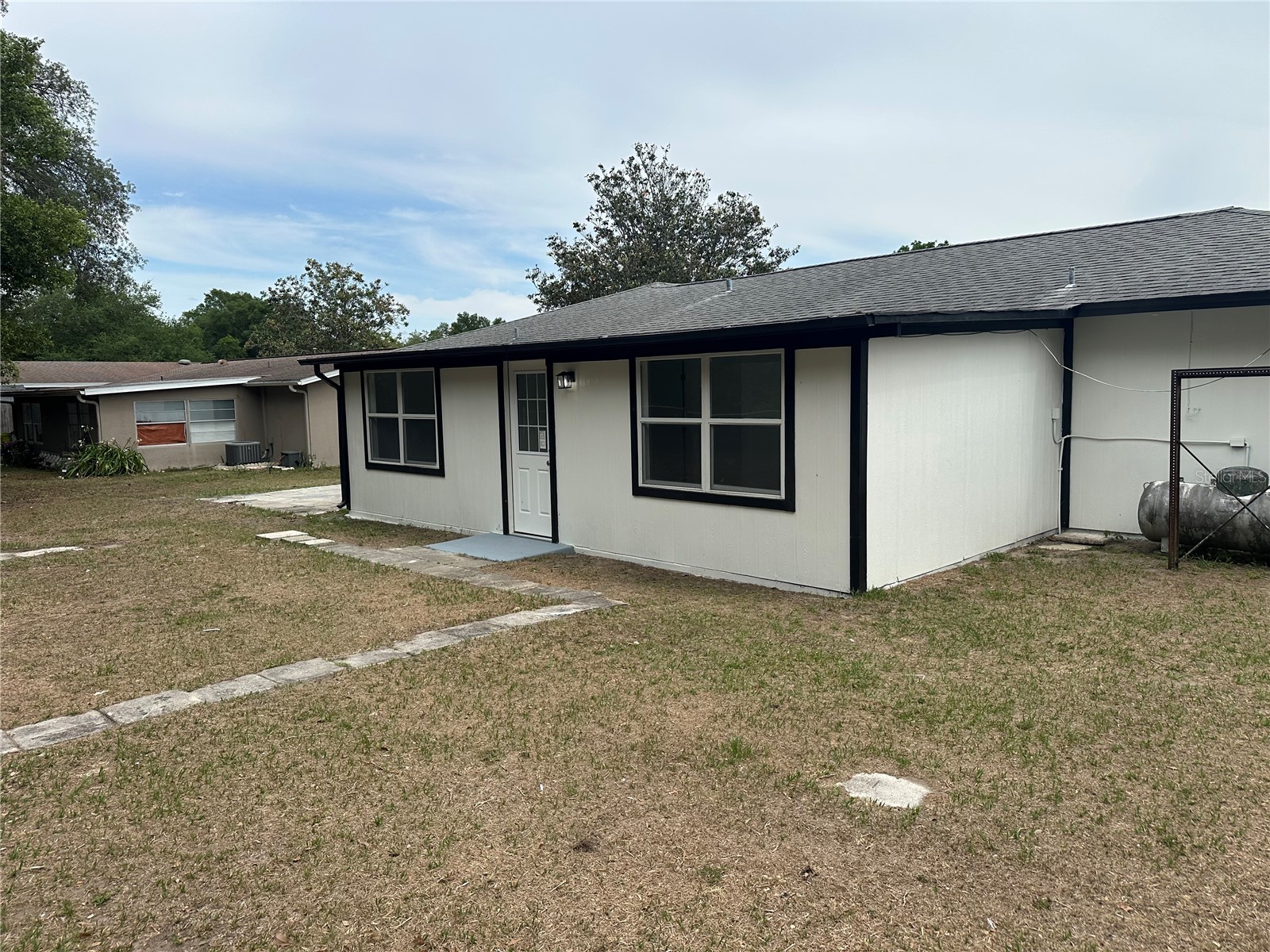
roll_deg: +0.4
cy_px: 476
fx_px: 881
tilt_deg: -5.8
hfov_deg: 71.6
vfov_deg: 56.8
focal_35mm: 24
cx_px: 635
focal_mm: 6.86
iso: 80
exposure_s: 1/4545
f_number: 1.78
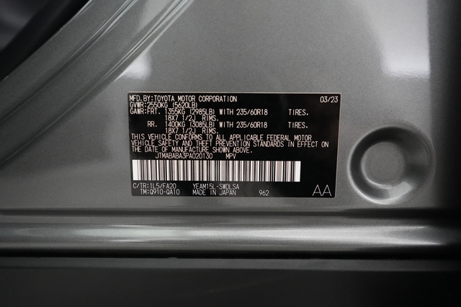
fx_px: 307
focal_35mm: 24
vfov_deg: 53.1
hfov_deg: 73.8
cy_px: 154
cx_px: 230
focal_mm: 24
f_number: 2.8
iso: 6400
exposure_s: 1/160
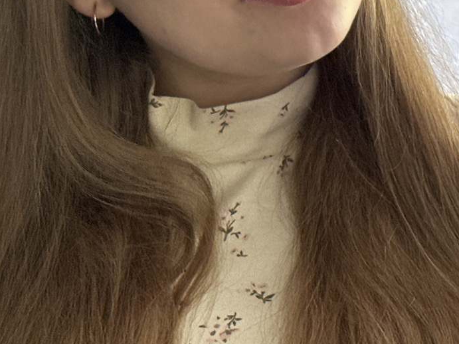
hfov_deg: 13.9
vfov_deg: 10.6
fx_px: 1843
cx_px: 481
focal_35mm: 139
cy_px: -6
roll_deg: +1.4
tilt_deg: -3.3
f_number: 1.78
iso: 250
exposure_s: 1/60
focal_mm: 6.86
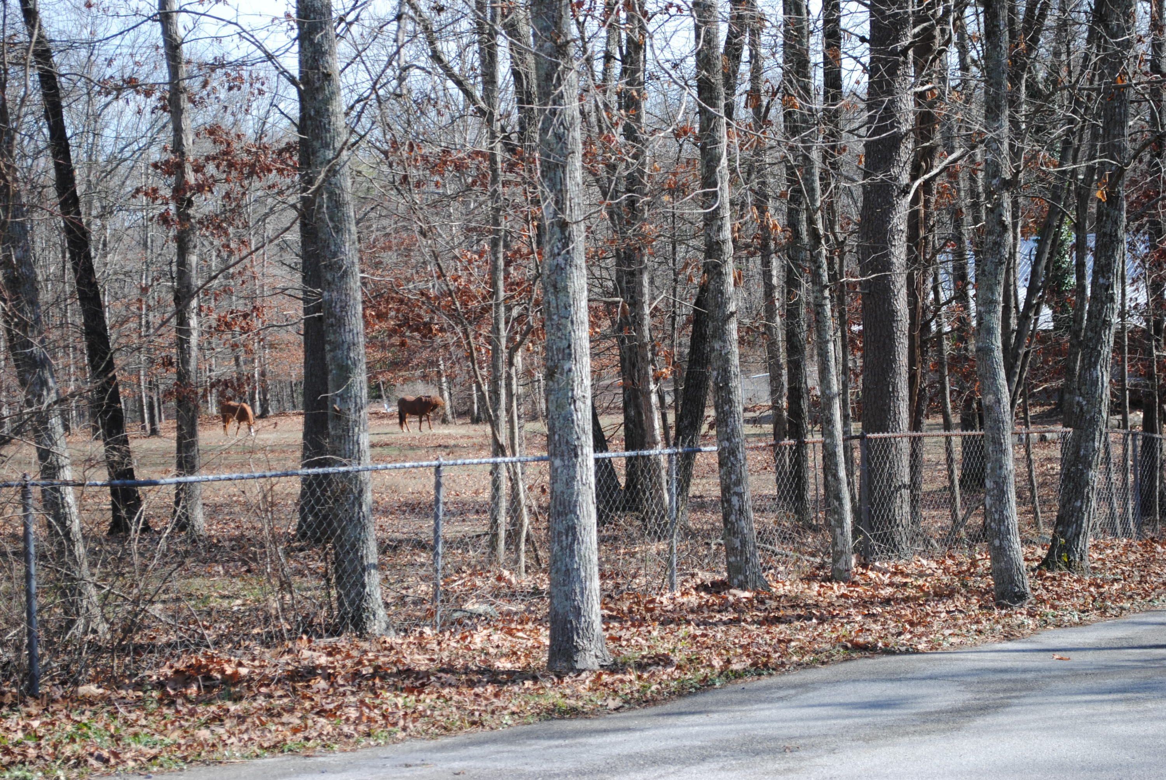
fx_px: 2529
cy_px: 390
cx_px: 583
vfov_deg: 17.5
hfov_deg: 26.0
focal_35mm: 78
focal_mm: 52
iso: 100
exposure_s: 1/160
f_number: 6.3
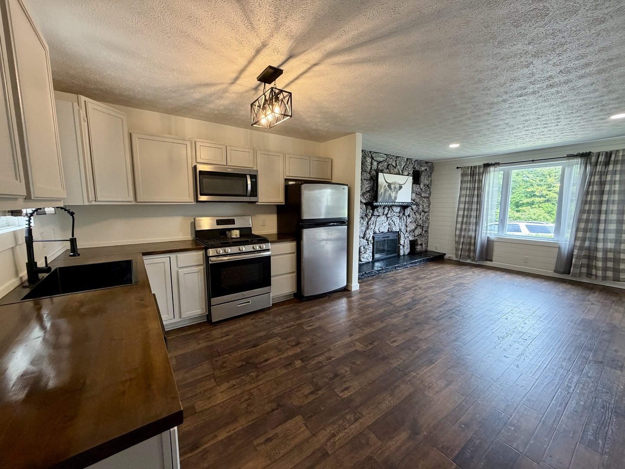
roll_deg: +0.3
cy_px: 234
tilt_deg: -7.8
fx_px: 253
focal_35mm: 14
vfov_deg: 85.7
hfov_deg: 102.1
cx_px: 312
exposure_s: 1/120
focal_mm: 2.22
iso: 250
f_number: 2.2
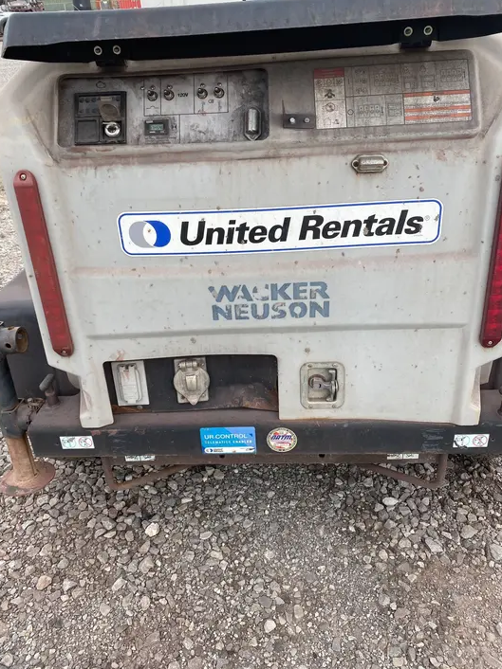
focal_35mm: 27
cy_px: 324
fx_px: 522
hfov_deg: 51.3
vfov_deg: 65.3
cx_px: 249
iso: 32
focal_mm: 4.25
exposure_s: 1/364
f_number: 1.8
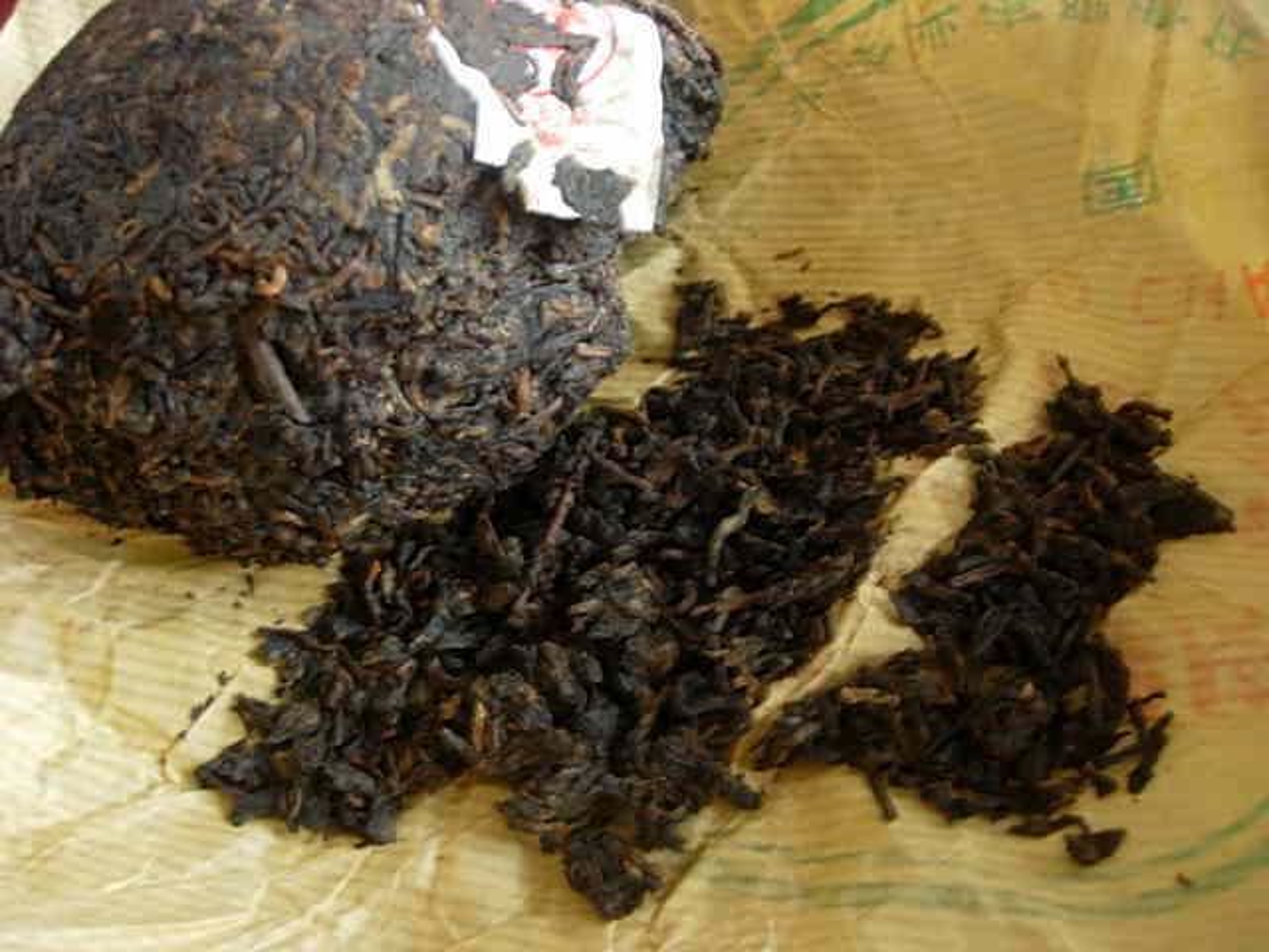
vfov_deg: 37.7
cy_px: 476
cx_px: 634
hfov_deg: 49.0
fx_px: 1393
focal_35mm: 38
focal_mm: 7.8
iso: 64
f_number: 2.8
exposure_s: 1/5.9
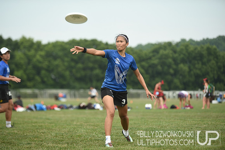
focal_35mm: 160
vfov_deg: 8.6
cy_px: 75
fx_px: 999
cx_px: 112
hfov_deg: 12.9
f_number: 3.5
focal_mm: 160
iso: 200
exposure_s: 1/1000
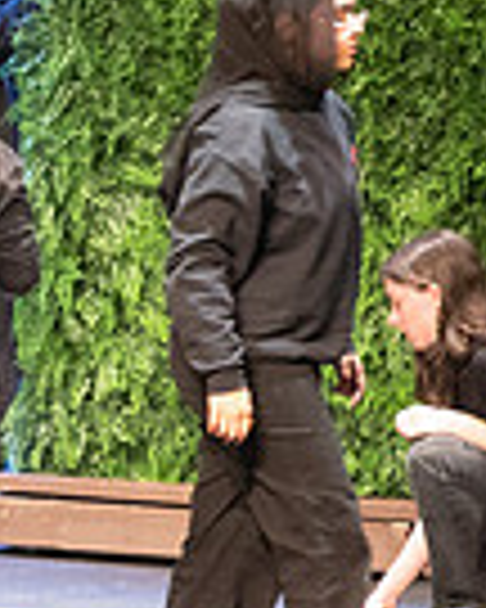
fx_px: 19616
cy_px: 356
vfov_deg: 1.8
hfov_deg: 1.4
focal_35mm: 1091
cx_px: -801
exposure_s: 1/160
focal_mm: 270
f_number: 6.3
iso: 10000
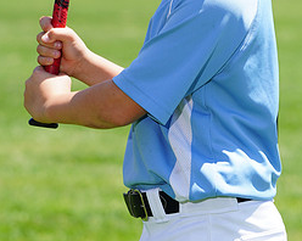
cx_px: 203
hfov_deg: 4.2
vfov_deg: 3.3
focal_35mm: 466
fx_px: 4162
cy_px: -67
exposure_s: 1/160
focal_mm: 212
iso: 100
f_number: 8
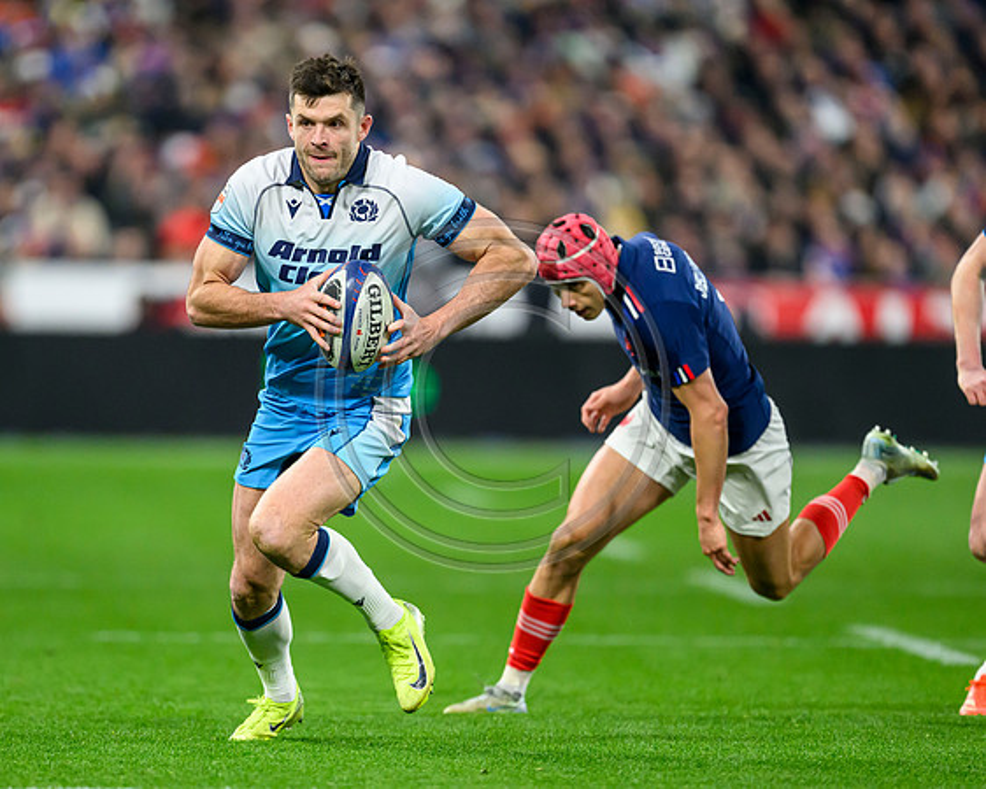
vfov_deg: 2.8
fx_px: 16222
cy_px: 412
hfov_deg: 3.5
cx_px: 421
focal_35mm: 556
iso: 3200
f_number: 2.8
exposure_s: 1/2500
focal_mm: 400
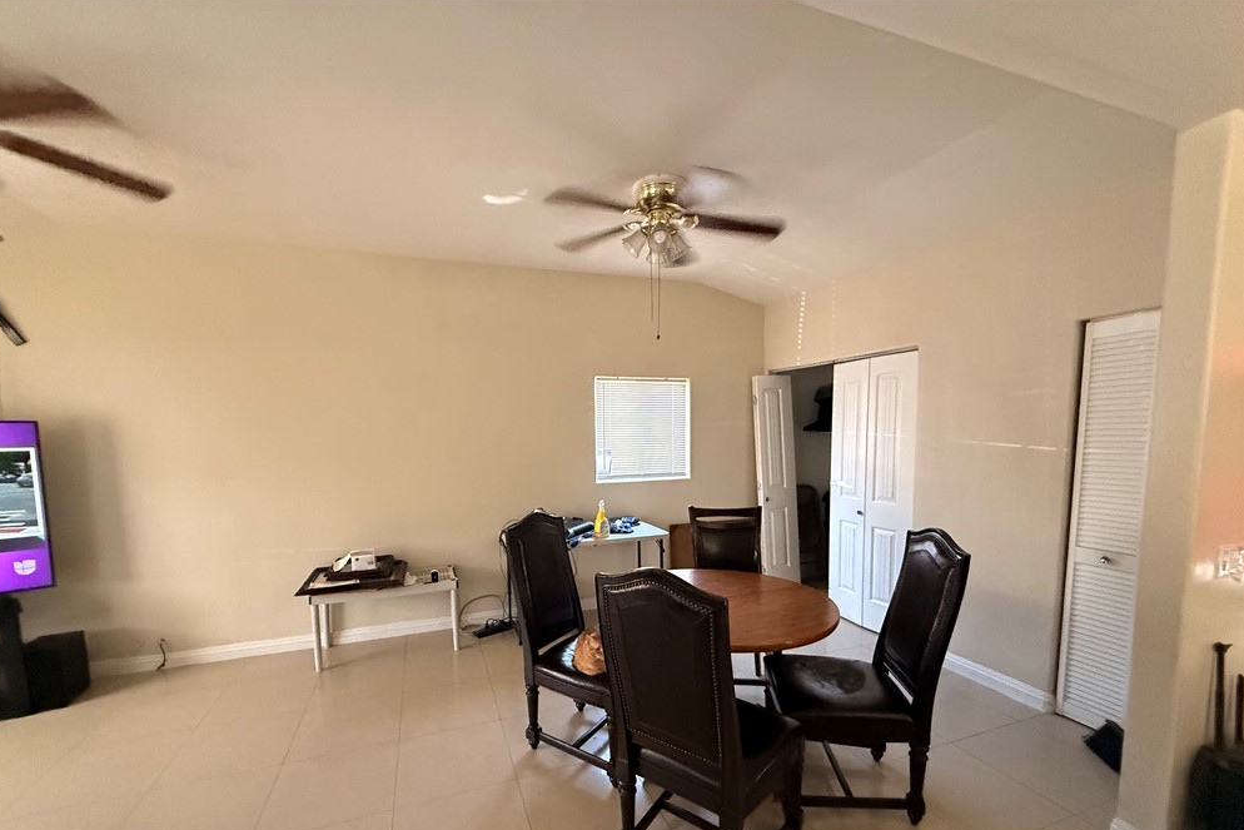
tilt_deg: -4.0
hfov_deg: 100.4
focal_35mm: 15
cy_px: 477
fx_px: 518
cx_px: 612
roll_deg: +0.4
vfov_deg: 76.9
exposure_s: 1/60
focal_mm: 2.22
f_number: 2.2
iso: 1000
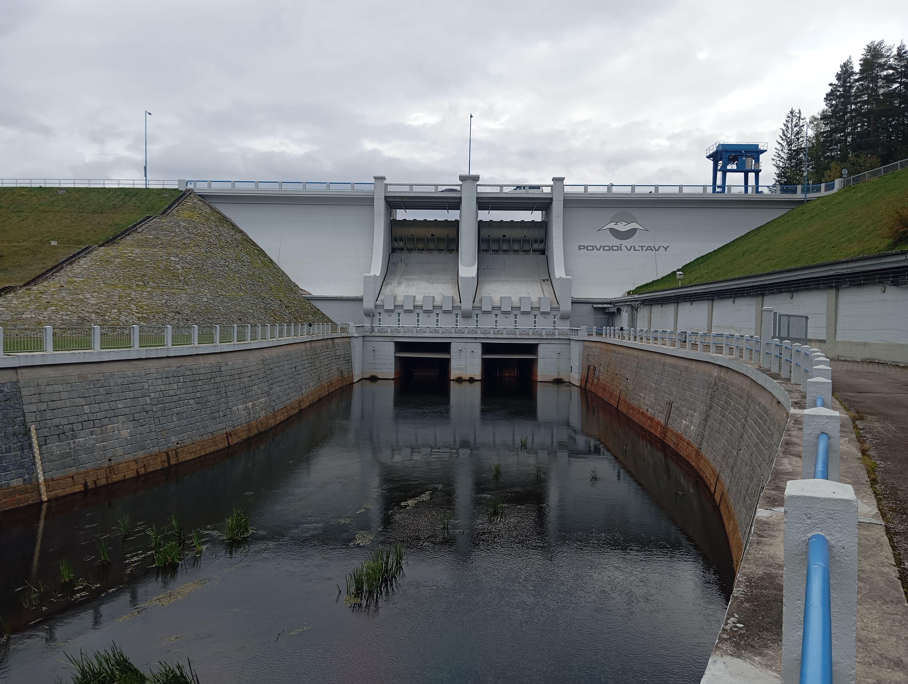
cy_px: 342
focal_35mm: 28
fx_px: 735
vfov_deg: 49.9
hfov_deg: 63.4
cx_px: 454
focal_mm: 4.22
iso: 108
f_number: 1.8
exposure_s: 1/360
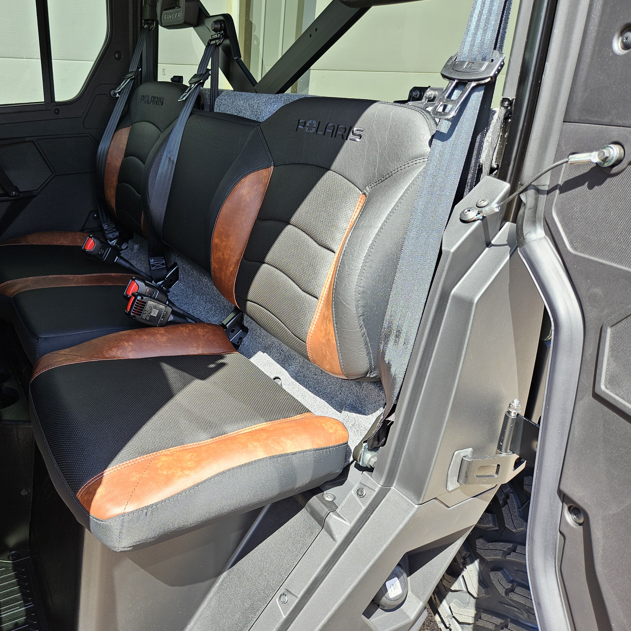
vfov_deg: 57.3
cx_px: 205
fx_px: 577
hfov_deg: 56.0
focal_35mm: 28
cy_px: 319
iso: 25
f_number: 1.8
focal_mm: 5.4
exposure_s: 1/172
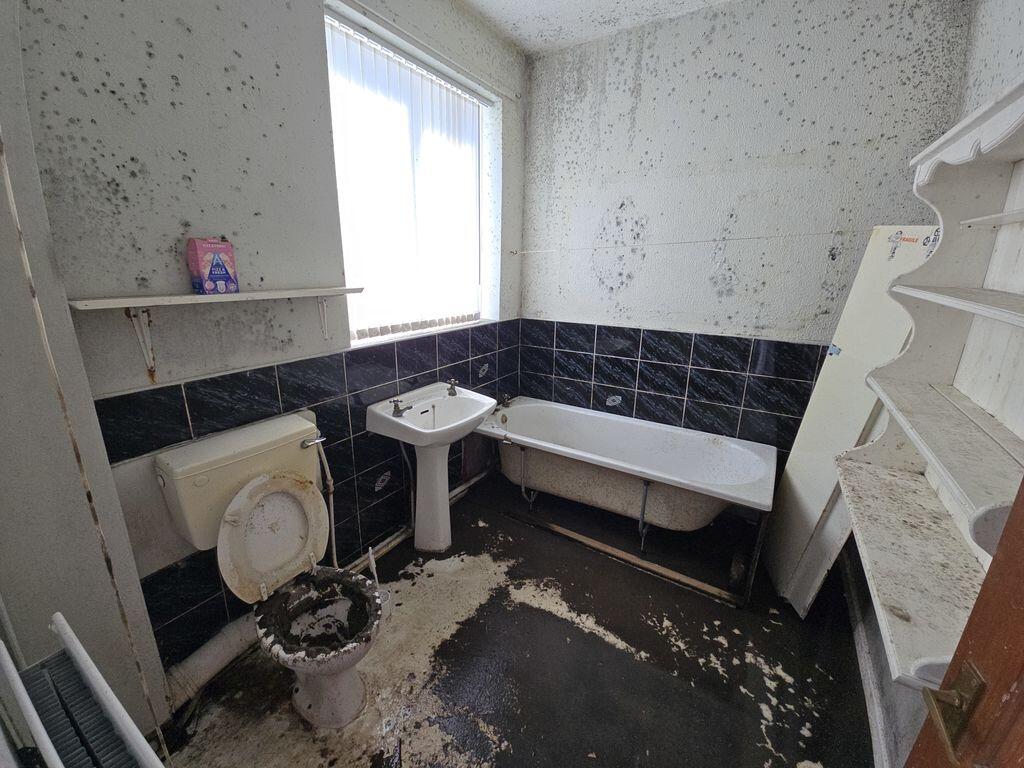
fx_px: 385
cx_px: 512
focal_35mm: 13
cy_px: 384
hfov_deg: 106.2
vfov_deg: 89.9
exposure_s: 1/103
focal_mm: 2.2
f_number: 2.2
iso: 50
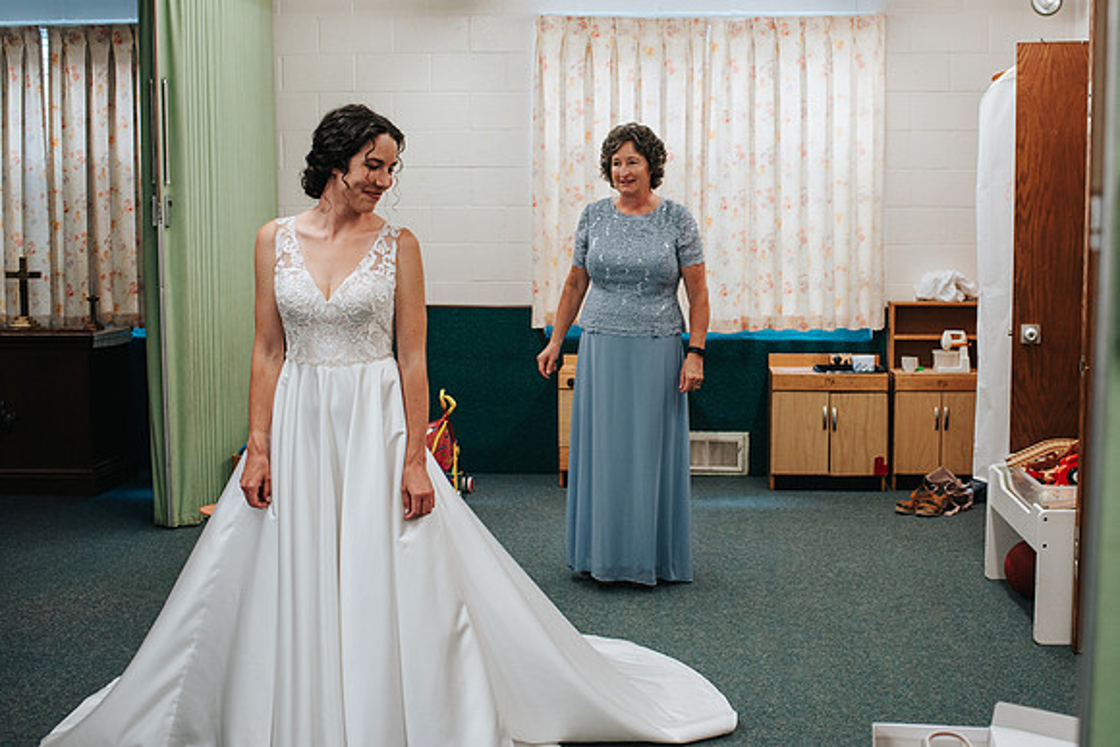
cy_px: 315
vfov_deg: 31.7
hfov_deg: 45.9
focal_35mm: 42
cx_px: 664
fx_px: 1315
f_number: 3.2
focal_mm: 35
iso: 800
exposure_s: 1/125
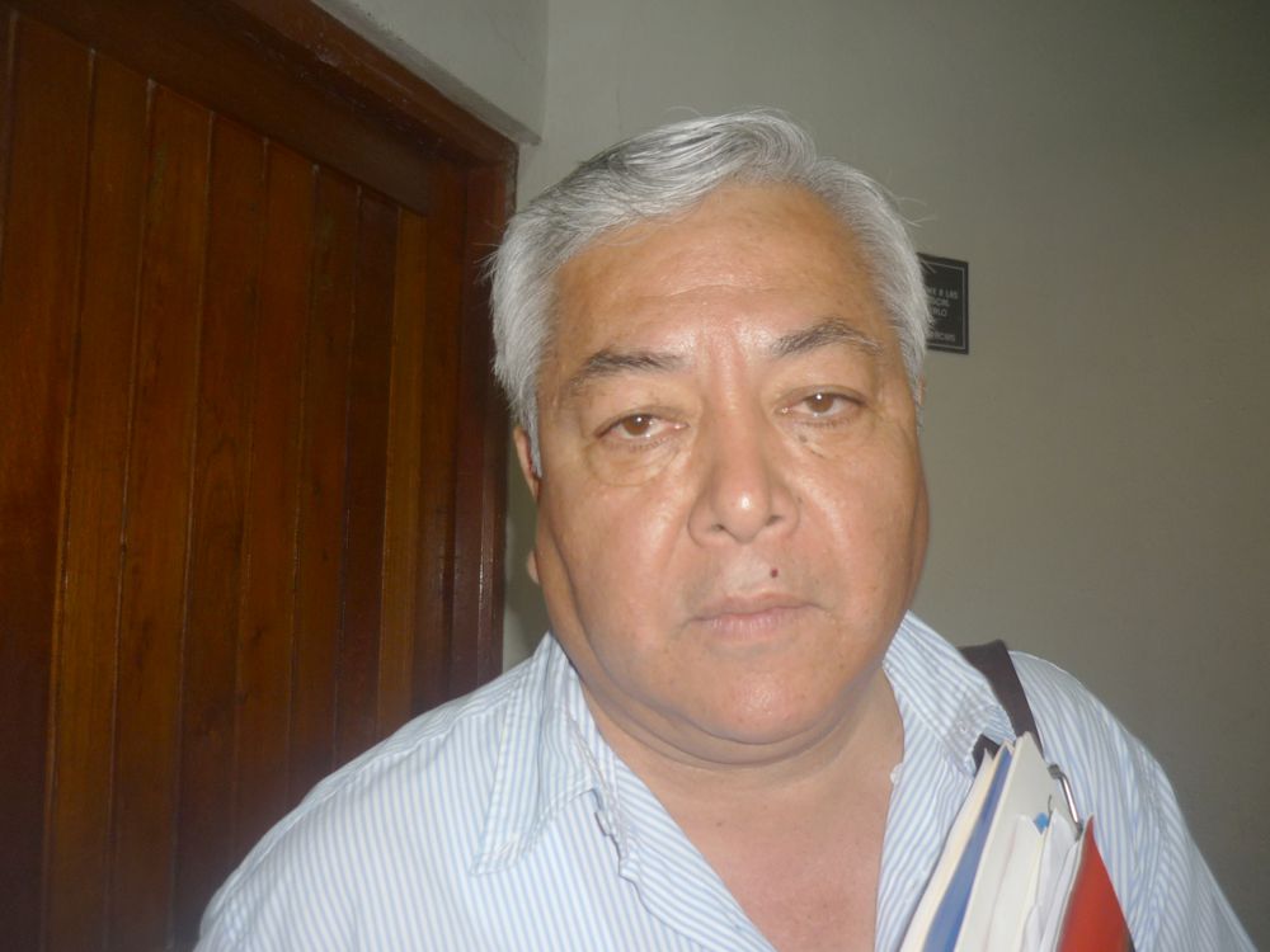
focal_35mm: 33
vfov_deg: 42.9
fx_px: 1211
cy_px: 476
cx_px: 635
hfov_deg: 55.4
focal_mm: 5.5
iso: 100
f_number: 2.8
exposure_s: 1/30
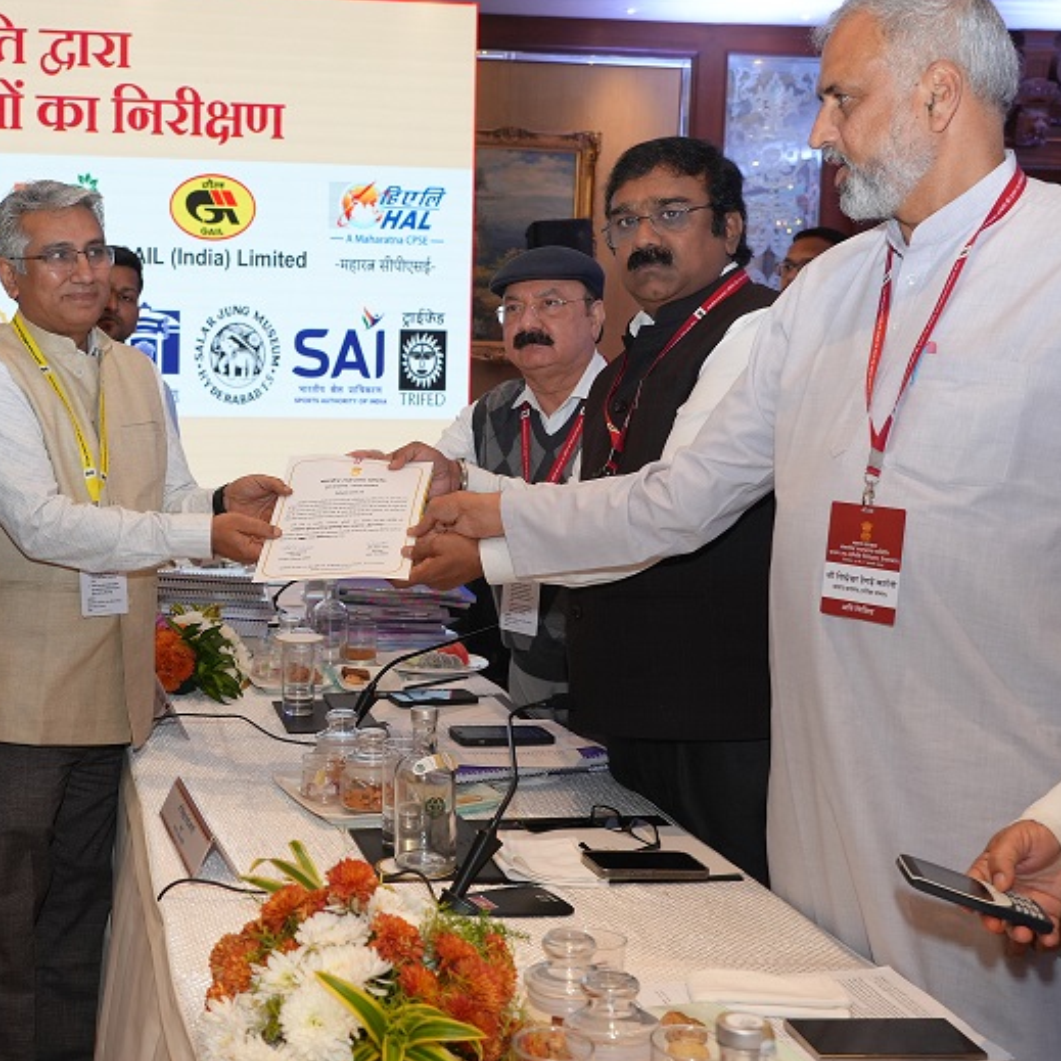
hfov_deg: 38.0
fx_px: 1491
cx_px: 247
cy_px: 485
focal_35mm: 43
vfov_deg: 39.1
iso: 2000
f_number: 5.6
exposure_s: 1/200
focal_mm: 30
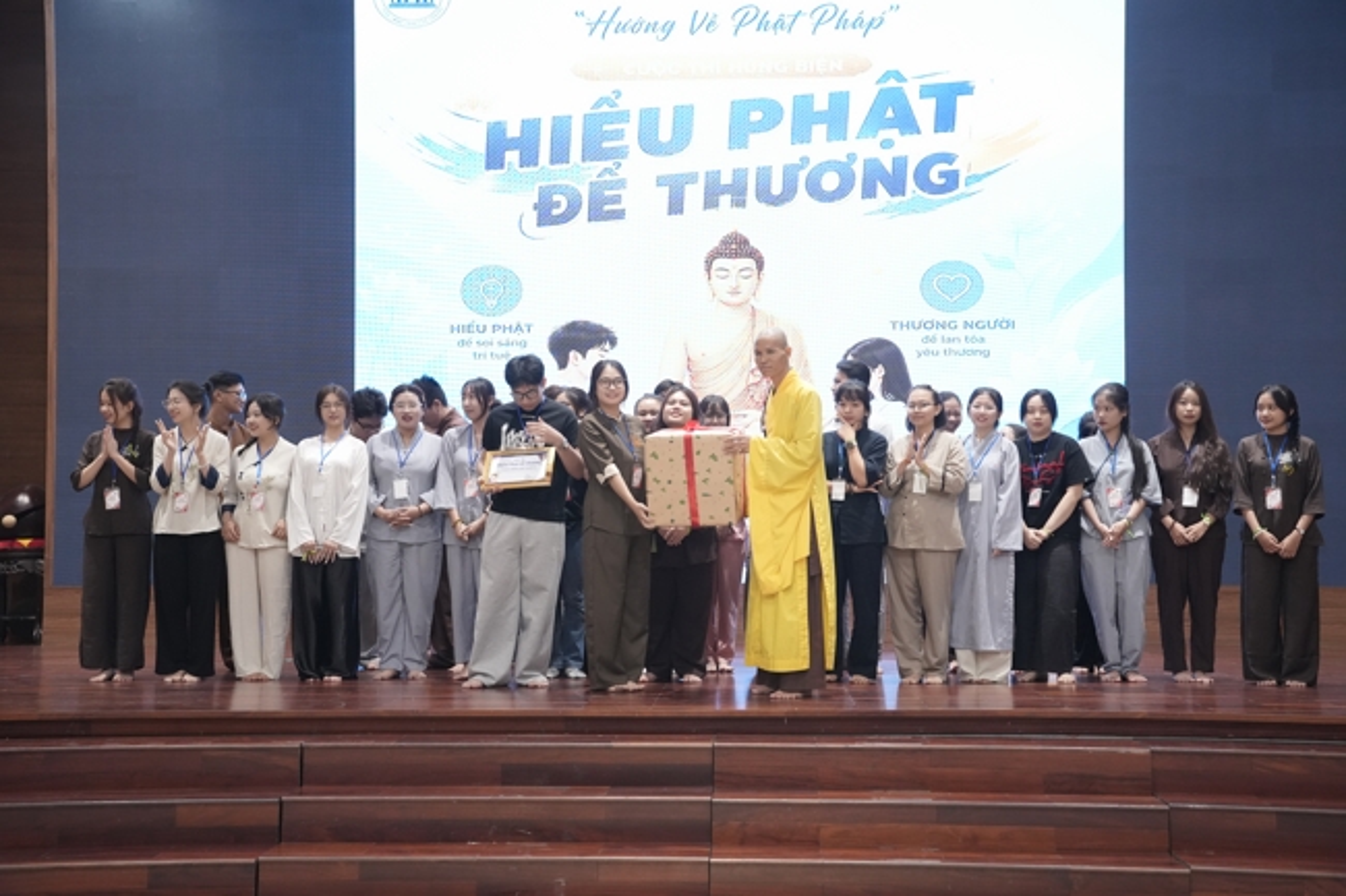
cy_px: 448
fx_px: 1757
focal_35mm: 47
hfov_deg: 41.9
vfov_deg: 28.6
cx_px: 673
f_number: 4
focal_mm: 47
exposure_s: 1/125
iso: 5000
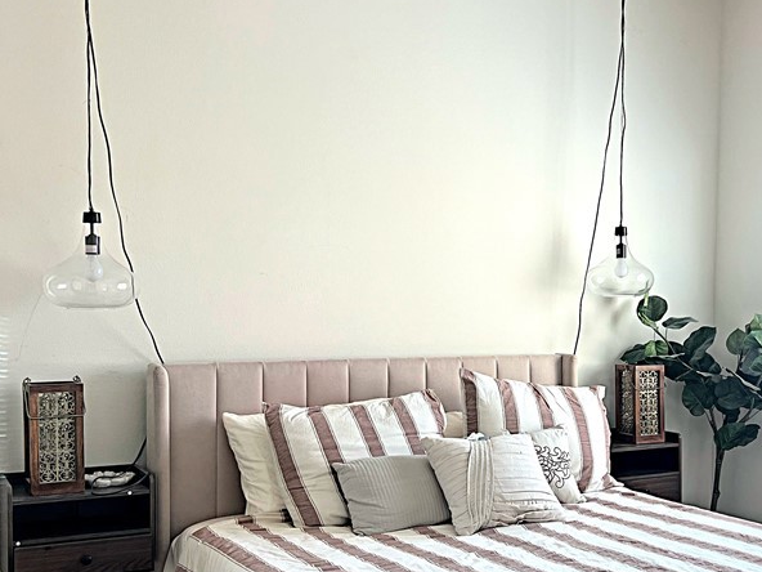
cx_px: 515
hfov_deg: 41.5
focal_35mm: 45
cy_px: 335
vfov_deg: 32.1
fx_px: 991
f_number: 1.5
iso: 40
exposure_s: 1/200
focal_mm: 5.7
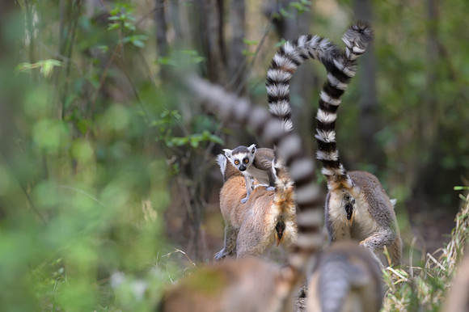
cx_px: 234
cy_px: 156
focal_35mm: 400
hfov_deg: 5.2
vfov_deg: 3.4
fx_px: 5208
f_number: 4
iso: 2000
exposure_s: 1/2000
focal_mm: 400
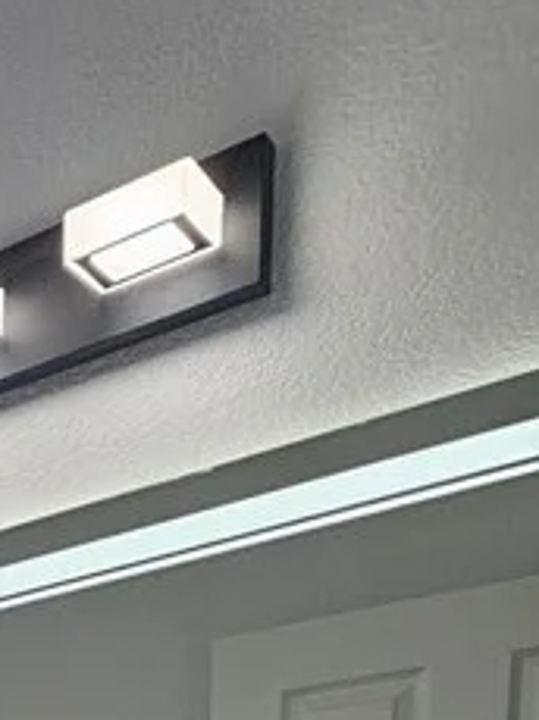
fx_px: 1206
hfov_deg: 16.4
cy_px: 1193
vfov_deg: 23.3
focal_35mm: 58
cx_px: -636
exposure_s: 1/120
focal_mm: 2.2
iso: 50
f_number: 2.2
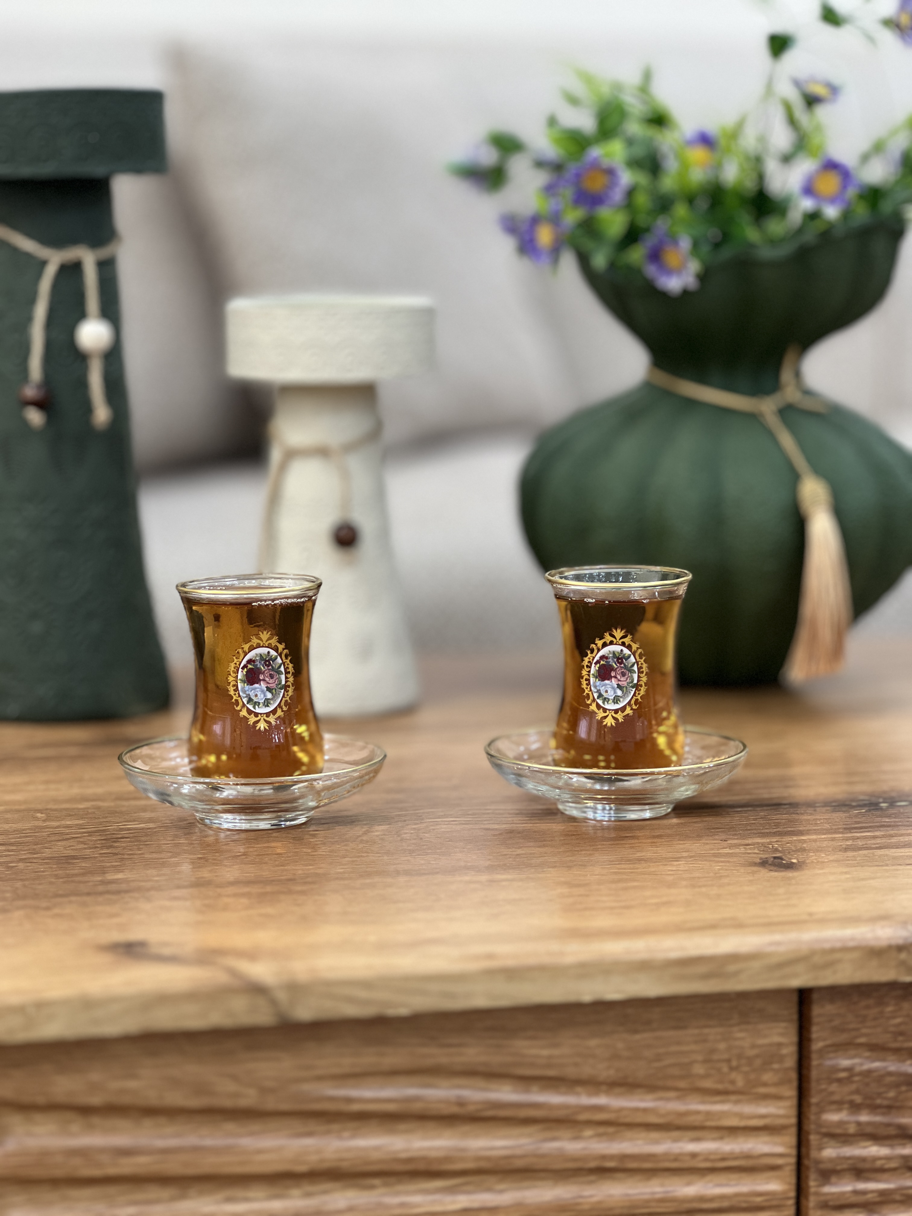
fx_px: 2705
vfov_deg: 25.3
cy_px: 608
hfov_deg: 19.1
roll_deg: -0.9
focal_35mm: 77
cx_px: 456
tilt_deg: -7.1
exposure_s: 1/50
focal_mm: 9
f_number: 2.8
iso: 125
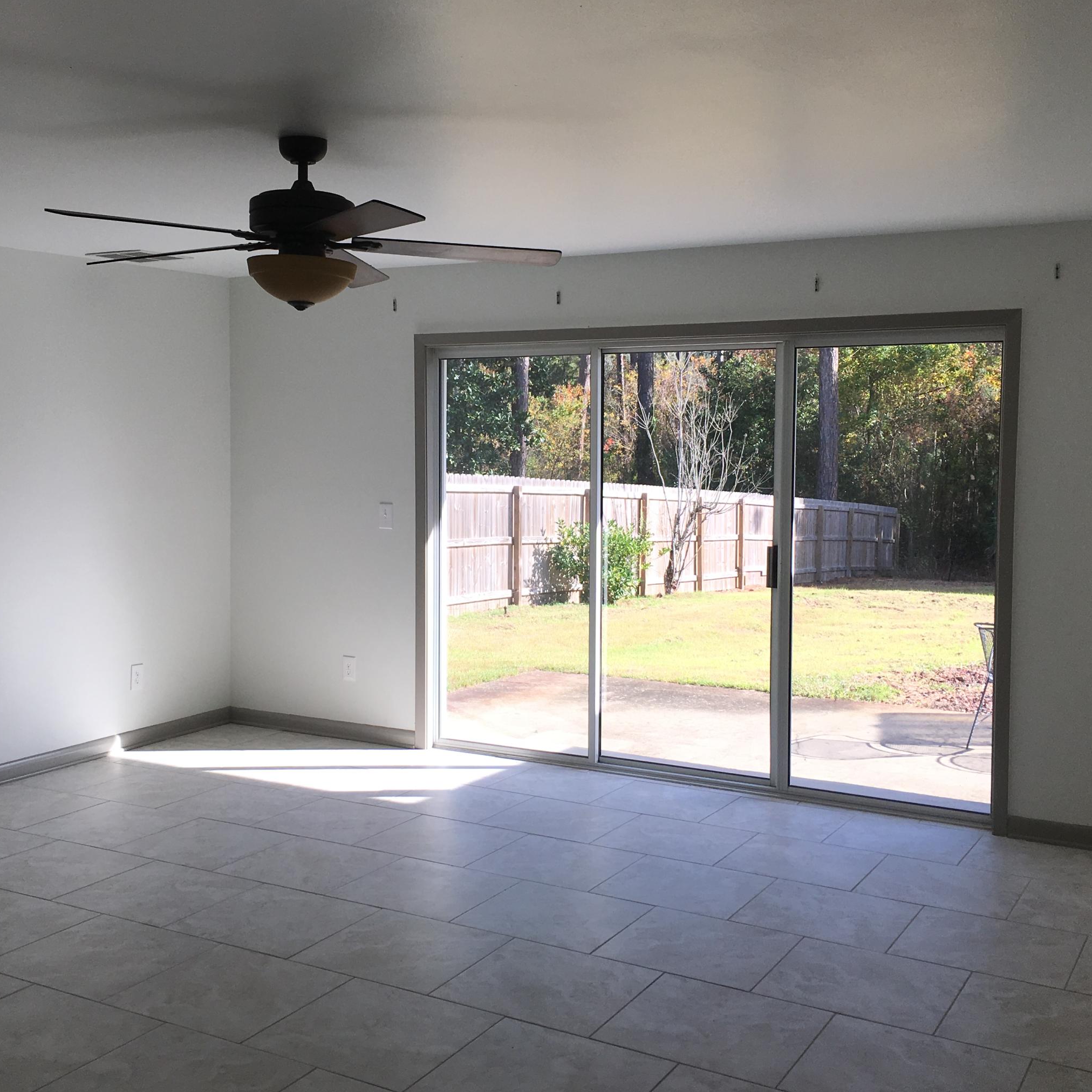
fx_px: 1356
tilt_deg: -3.0
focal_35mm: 38
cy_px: 508
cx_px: 484
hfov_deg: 43.8
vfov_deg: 43.8
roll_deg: -0.1
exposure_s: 1/418
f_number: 2.2
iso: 25
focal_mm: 4.15
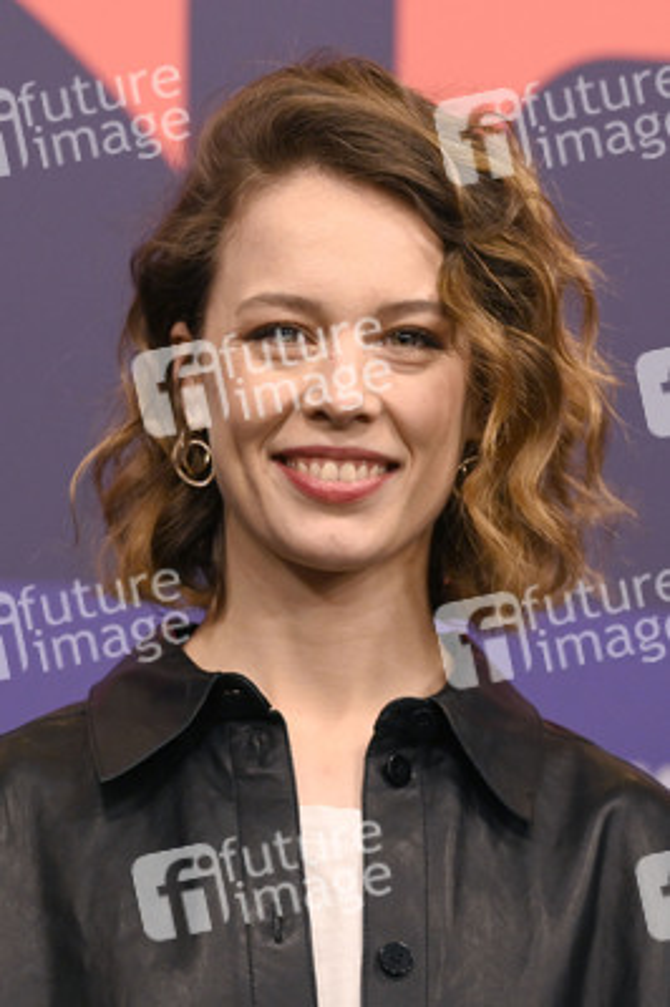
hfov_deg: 9.4
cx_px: 335
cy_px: 504
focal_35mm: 145
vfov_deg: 14.2
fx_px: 4055
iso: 4000
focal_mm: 145
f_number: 5.6
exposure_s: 1/400
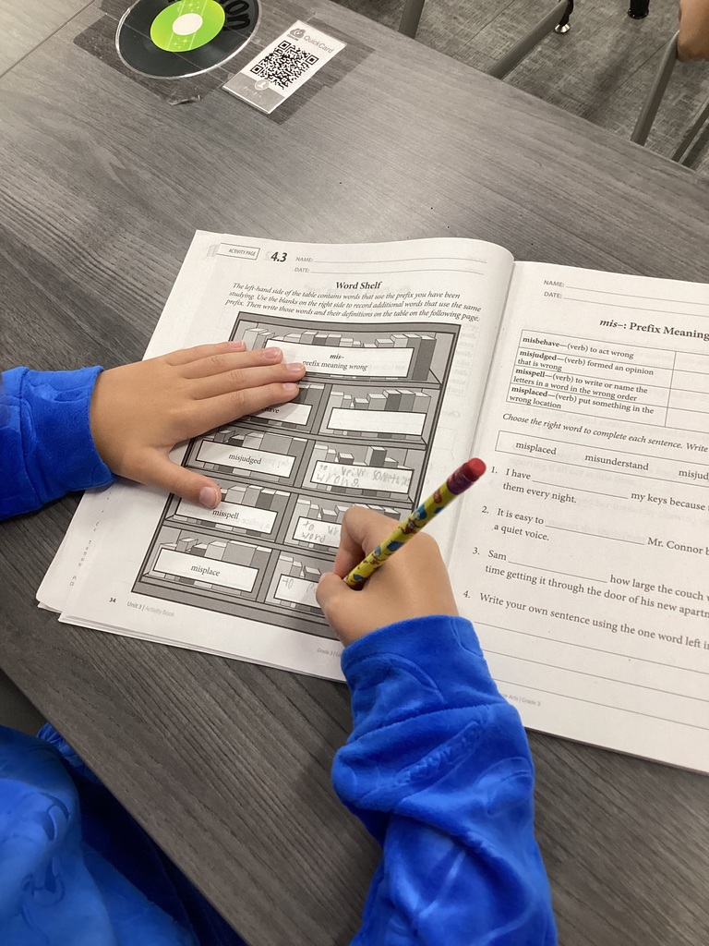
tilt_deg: -62.9
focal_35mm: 31
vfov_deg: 58.4
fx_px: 847
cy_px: 473
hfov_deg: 45.4
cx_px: 354
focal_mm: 3.3
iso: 100
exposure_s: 1/60
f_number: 2.4
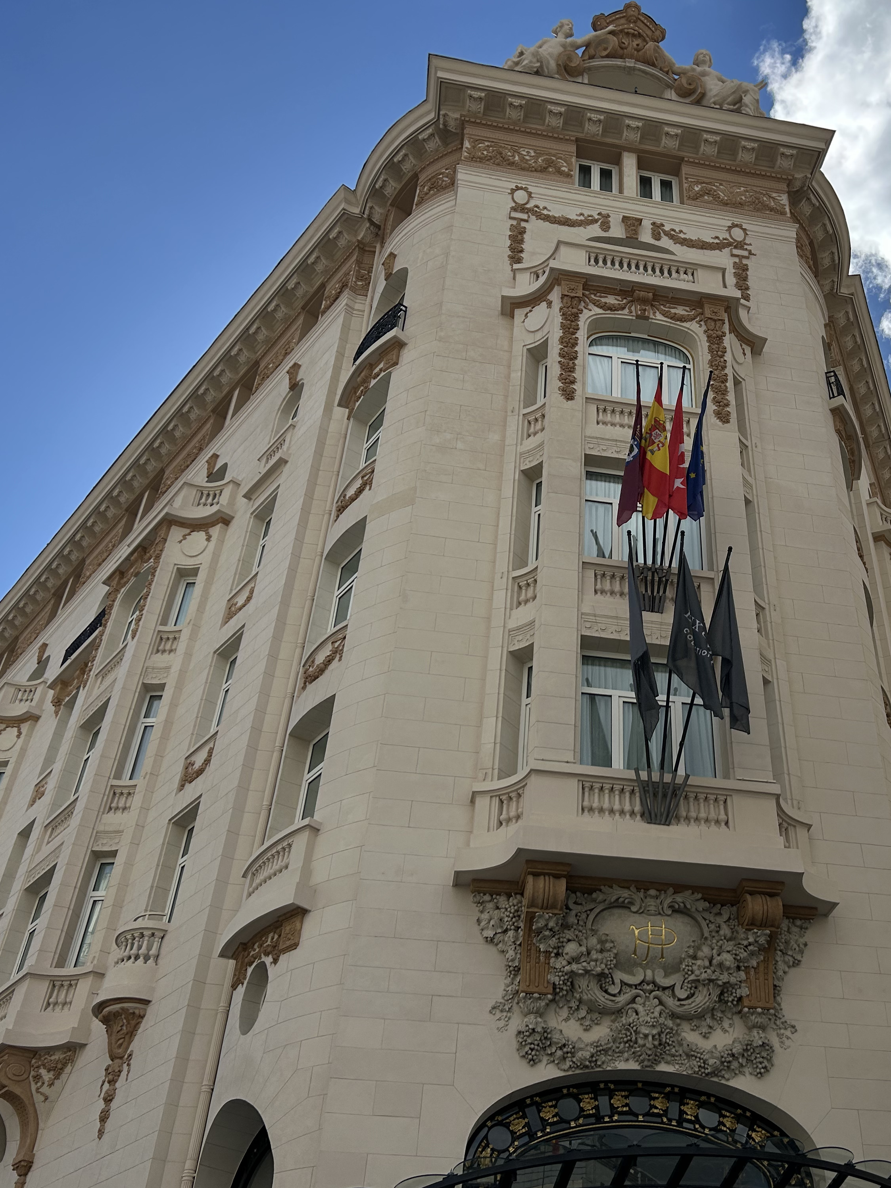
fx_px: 1201
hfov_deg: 40.1
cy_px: 598
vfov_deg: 52.6
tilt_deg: +41.1
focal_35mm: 35
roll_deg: +0.2
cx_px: 609
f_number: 1.5
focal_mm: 5.7
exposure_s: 1/7463
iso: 50
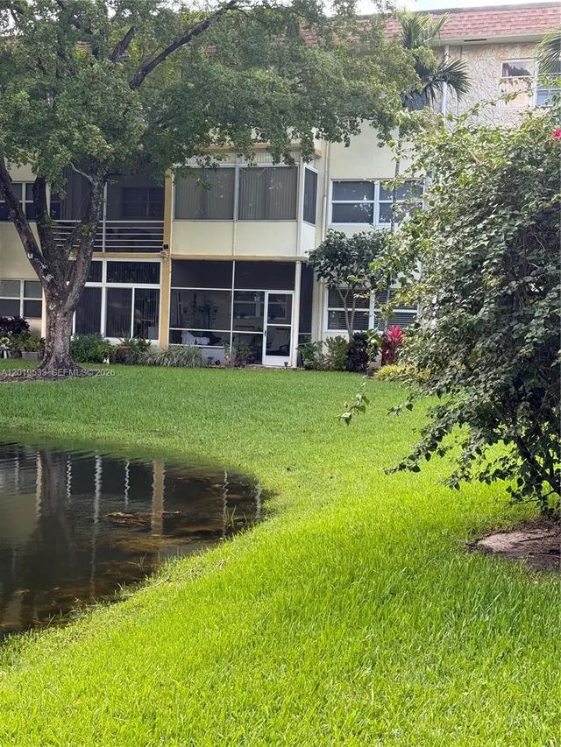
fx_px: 1037
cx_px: 280
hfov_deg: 30.3
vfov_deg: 39.7
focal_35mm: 48
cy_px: 374
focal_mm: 6.76
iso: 64
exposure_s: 1/352
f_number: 1.78
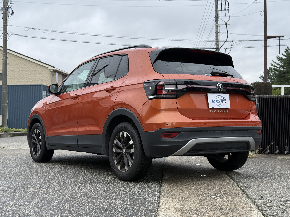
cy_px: 108
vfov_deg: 30.3
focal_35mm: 48
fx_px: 402
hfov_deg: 39.7
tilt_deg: +1.3
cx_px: 145
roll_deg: +0.6
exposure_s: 1/1931
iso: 64
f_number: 1.78
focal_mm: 6.76
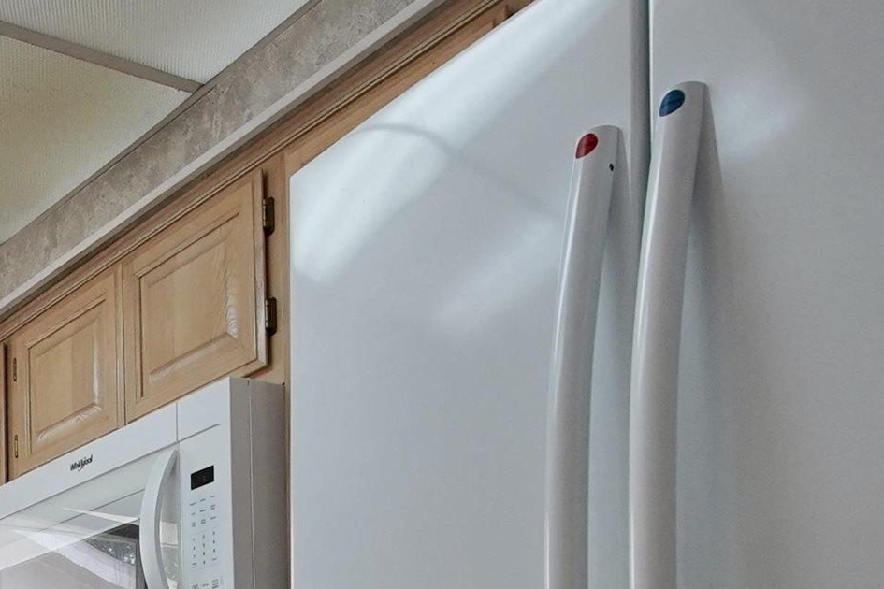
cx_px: -139
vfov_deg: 22.2
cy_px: 841
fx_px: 1277
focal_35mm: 52
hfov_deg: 32.5
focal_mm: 11
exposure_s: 1/160
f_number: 4
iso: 800
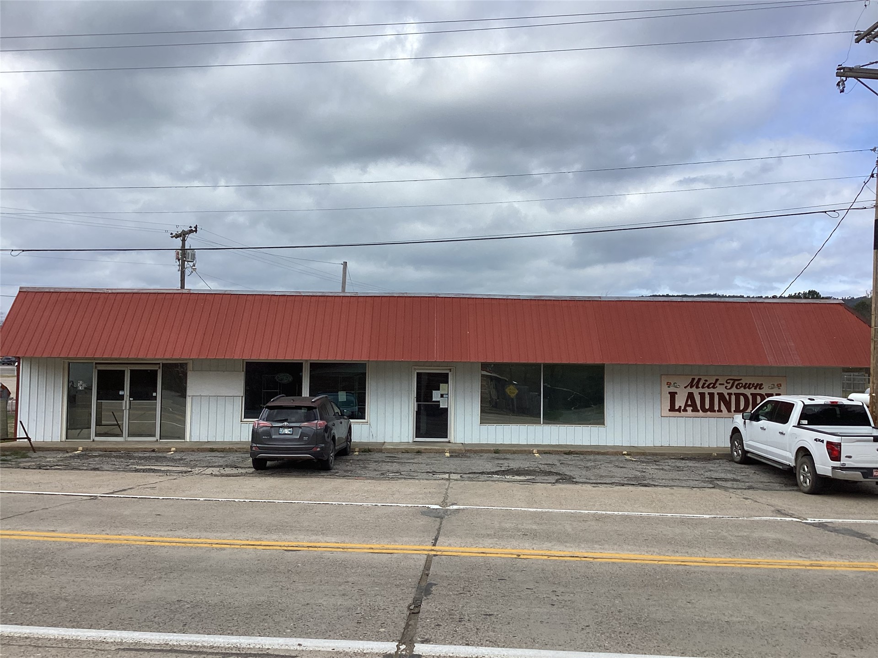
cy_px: 329
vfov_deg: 45.4
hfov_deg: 58.4
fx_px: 786
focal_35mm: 31
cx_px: 439
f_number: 2.4
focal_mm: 3.3
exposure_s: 1/1597
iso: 25
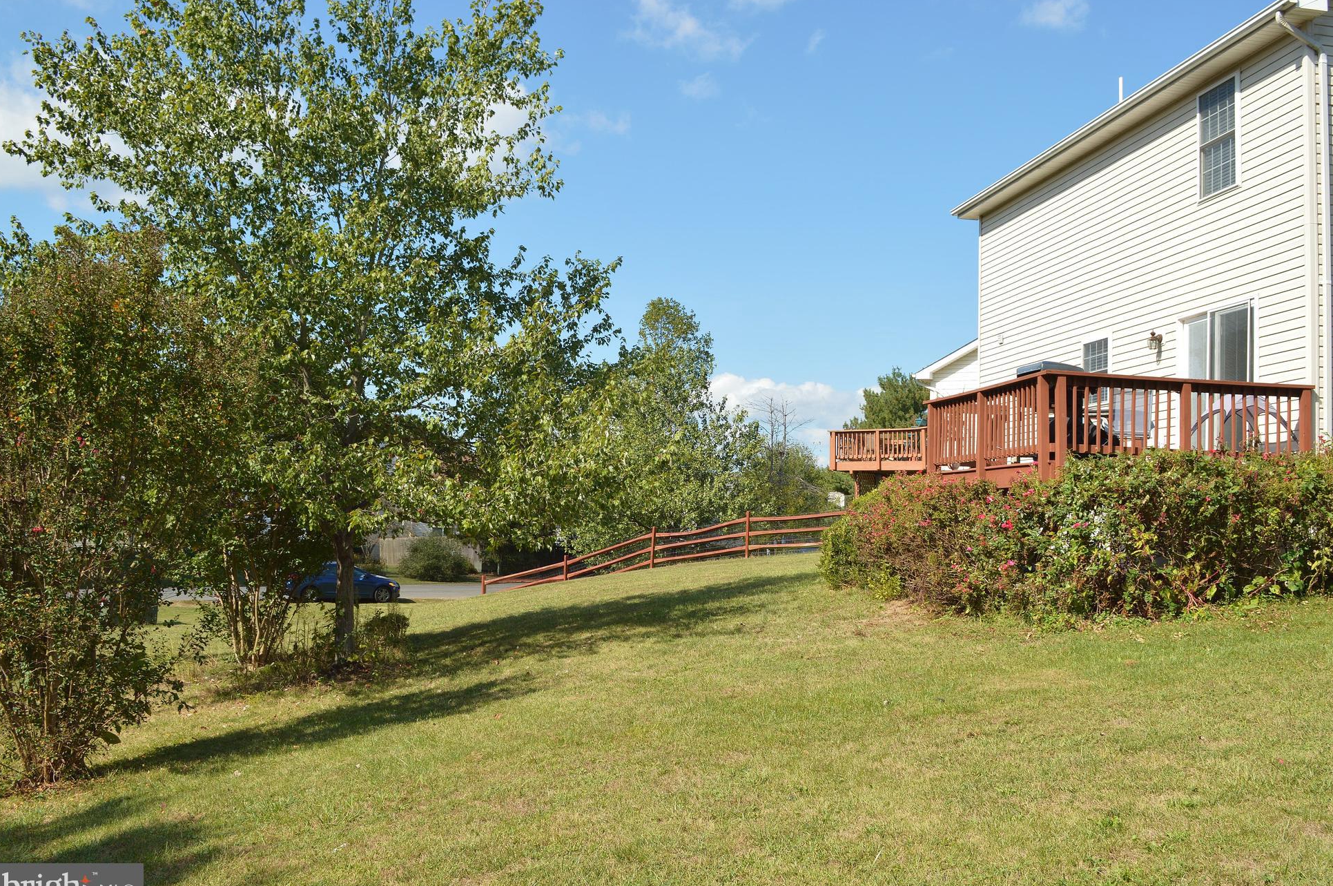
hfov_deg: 54.5
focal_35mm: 35
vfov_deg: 37.8
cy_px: 443
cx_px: 698
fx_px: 1295
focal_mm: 22
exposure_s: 1/200
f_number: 9
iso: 100
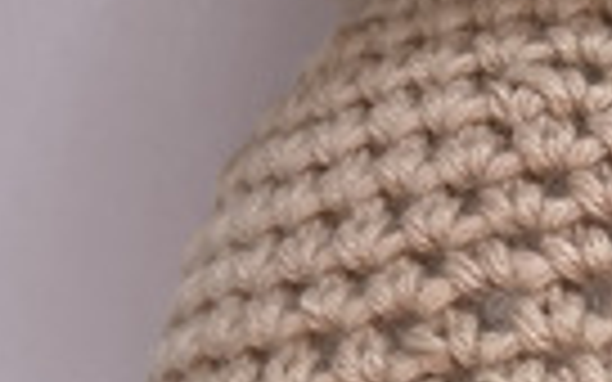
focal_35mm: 149
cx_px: 821
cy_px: 804
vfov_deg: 8.3
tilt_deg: -88.9
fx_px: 2485
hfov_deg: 13.5
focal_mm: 4.2
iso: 80
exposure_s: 1/121
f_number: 1.6
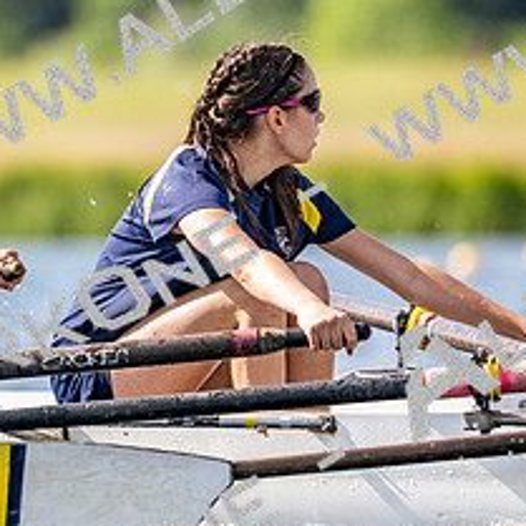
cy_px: 205
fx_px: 16246
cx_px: 184
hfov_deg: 1.9
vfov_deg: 1.9
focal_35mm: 945
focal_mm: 400
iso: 320
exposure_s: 1/2500
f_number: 4.5
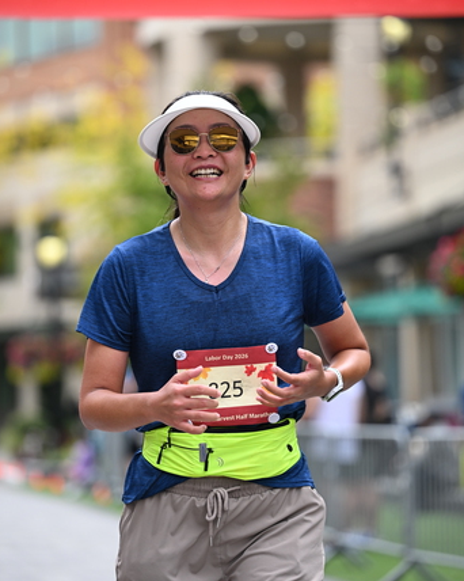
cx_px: 226
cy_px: 289
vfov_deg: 12.3
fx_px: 2697
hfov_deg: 9.8
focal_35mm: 157
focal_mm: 130
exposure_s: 1/2500
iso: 640
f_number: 2.8
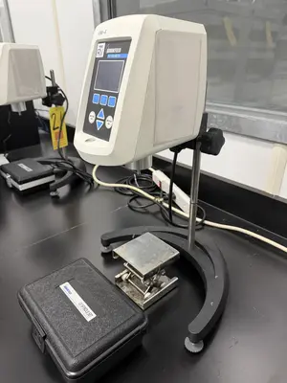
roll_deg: +0.8
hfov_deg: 56.8
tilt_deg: -26.5
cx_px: 144
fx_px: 265
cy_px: 192
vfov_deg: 71.6
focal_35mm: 24
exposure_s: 1/64
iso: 200
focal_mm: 6.76
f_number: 1.78
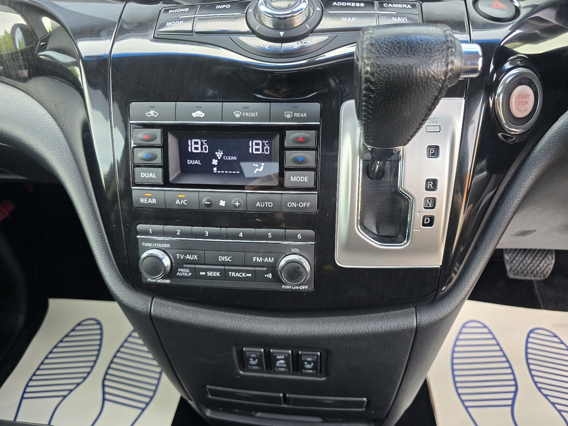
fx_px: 377
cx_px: 284
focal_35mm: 23
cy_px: 213
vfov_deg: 58.9
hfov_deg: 73.9
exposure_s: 1/60.2
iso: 64
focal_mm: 6.3
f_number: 1.7
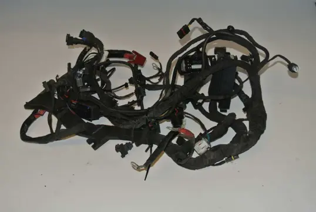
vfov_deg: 27.6
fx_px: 431
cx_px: 158
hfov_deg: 40.3
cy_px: 106
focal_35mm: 49
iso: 200
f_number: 4.5
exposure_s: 1/60
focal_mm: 18.2
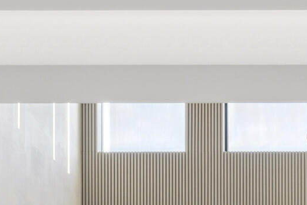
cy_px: 416
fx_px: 1117
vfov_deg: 9.7
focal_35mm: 131
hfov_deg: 15.2
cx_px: 354
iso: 400
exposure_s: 1/13
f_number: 8
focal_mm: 23
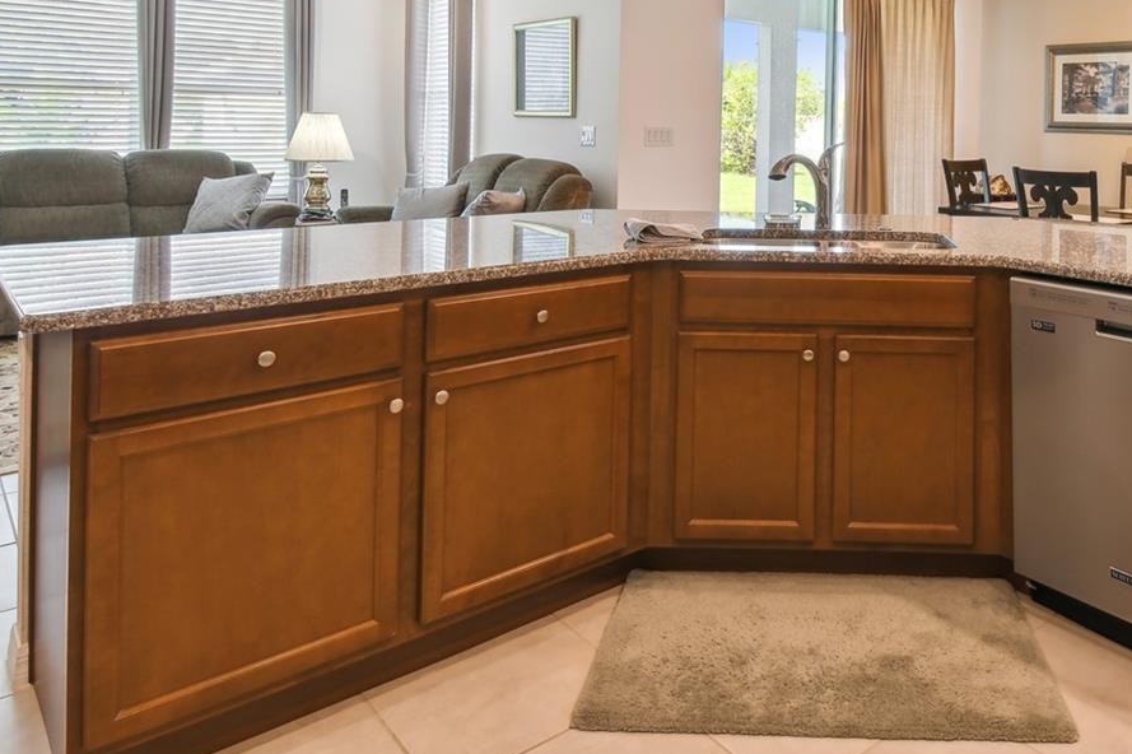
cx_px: 802
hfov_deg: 64.6
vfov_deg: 44.7
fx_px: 849
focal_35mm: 27
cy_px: 116
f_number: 7.1
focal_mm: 10
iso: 100
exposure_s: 1/8
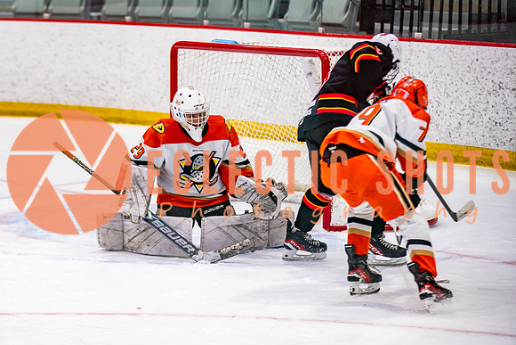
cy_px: 200
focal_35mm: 181
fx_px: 2592
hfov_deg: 11.3
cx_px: 137
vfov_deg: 7.6
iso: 800
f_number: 2.8
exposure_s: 1/640
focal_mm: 123
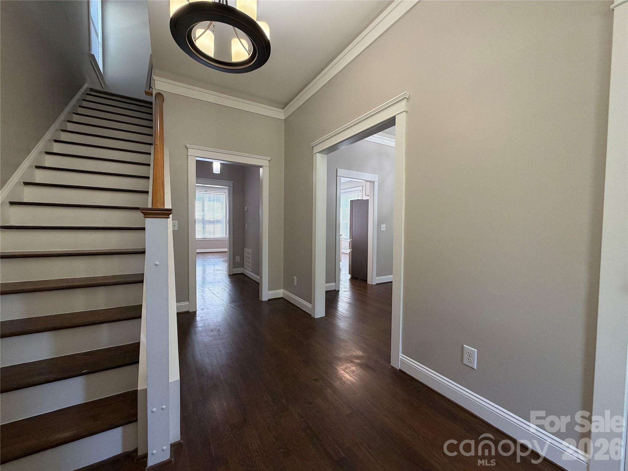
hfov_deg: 102.1
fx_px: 254
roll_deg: -0.6
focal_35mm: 14
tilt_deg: -2.7
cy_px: 236
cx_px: 314
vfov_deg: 85.7
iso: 200
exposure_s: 1/60
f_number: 2.2
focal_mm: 2.22
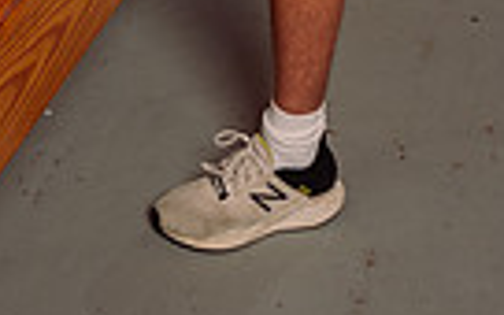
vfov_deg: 10.2
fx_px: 1483
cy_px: -489
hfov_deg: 19.3
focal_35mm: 108
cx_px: 219
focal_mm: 32
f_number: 7.1
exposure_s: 1/200
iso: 320
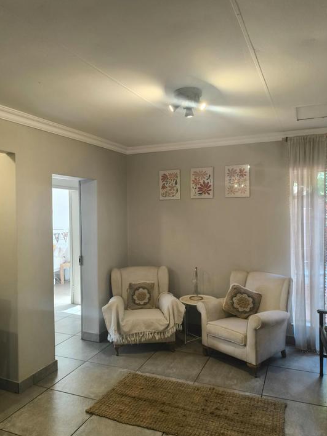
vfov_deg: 67.3
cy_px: 216
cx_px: 154
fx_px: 327
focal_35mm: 26
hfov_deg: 53.0
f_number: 1.65
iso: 500
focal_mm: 6.14
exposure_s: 1/50
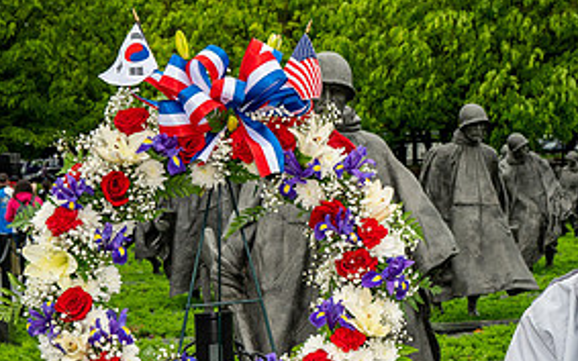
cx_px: 406
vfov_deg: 18.1
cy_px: 308
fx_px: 1119
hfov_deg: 28.7
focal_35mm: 71
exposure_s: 1/640
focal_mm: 34
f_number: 8
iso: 1000
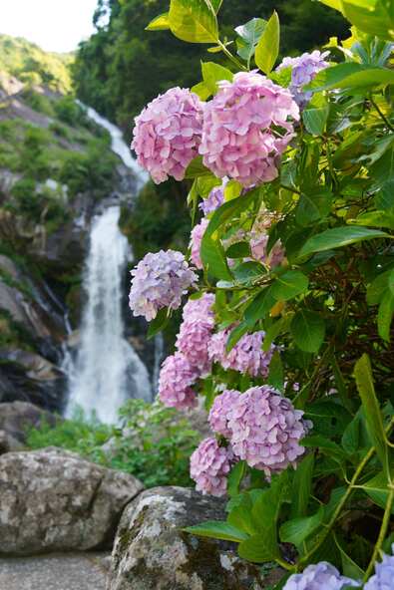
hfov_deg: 42.3
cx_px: 197
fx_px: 509
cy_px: 295
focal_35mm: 31
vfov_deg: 60.3
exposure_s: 1/80
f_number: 4
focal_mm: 31
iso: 100
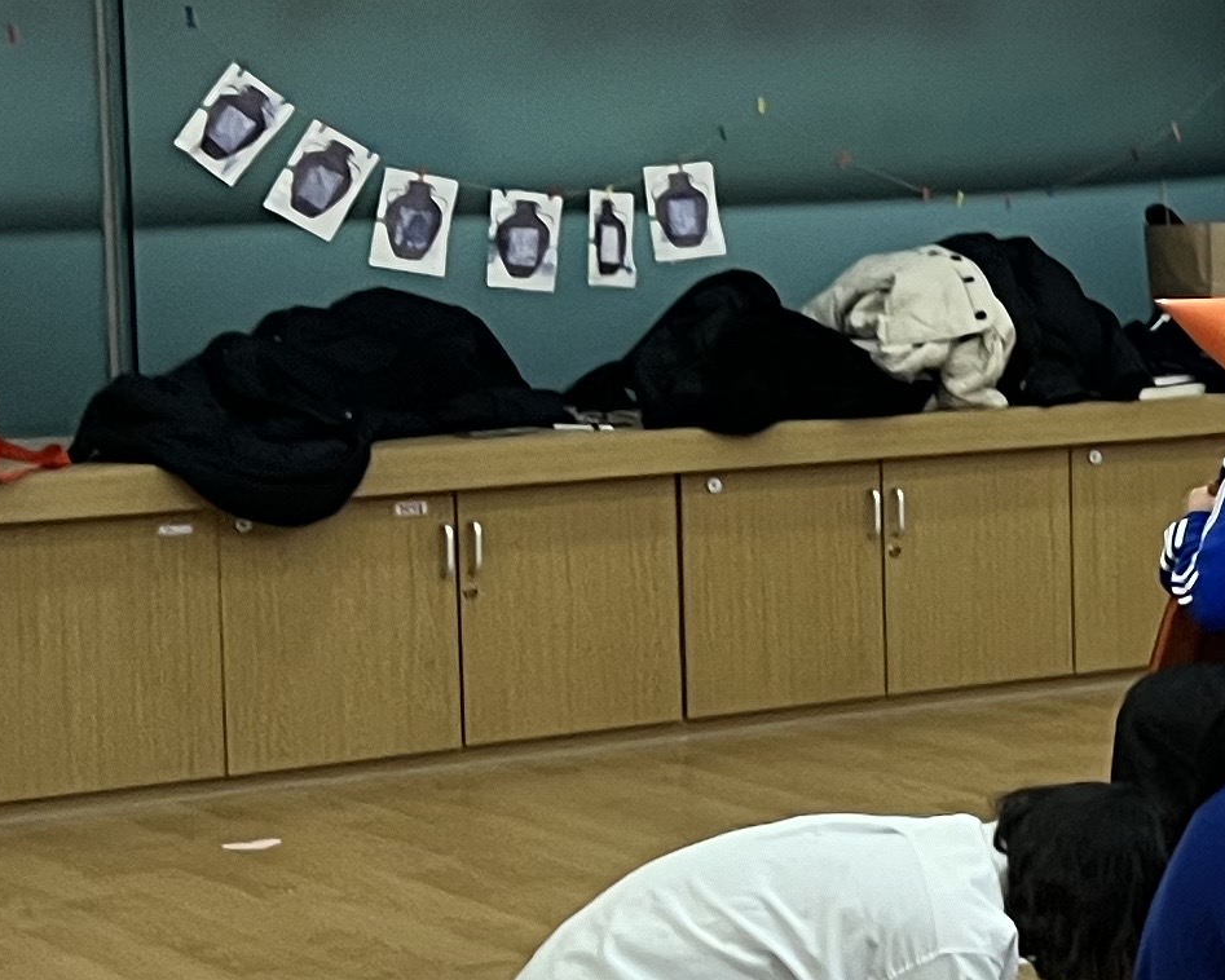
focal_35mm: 108
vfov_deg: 14.3
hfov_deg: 15.0
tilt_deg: -3.0
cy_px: 401
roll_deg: +0.3
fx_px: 3916
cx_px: 2312
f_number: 1.6
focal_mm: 5.1
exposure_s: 1/60
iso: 80
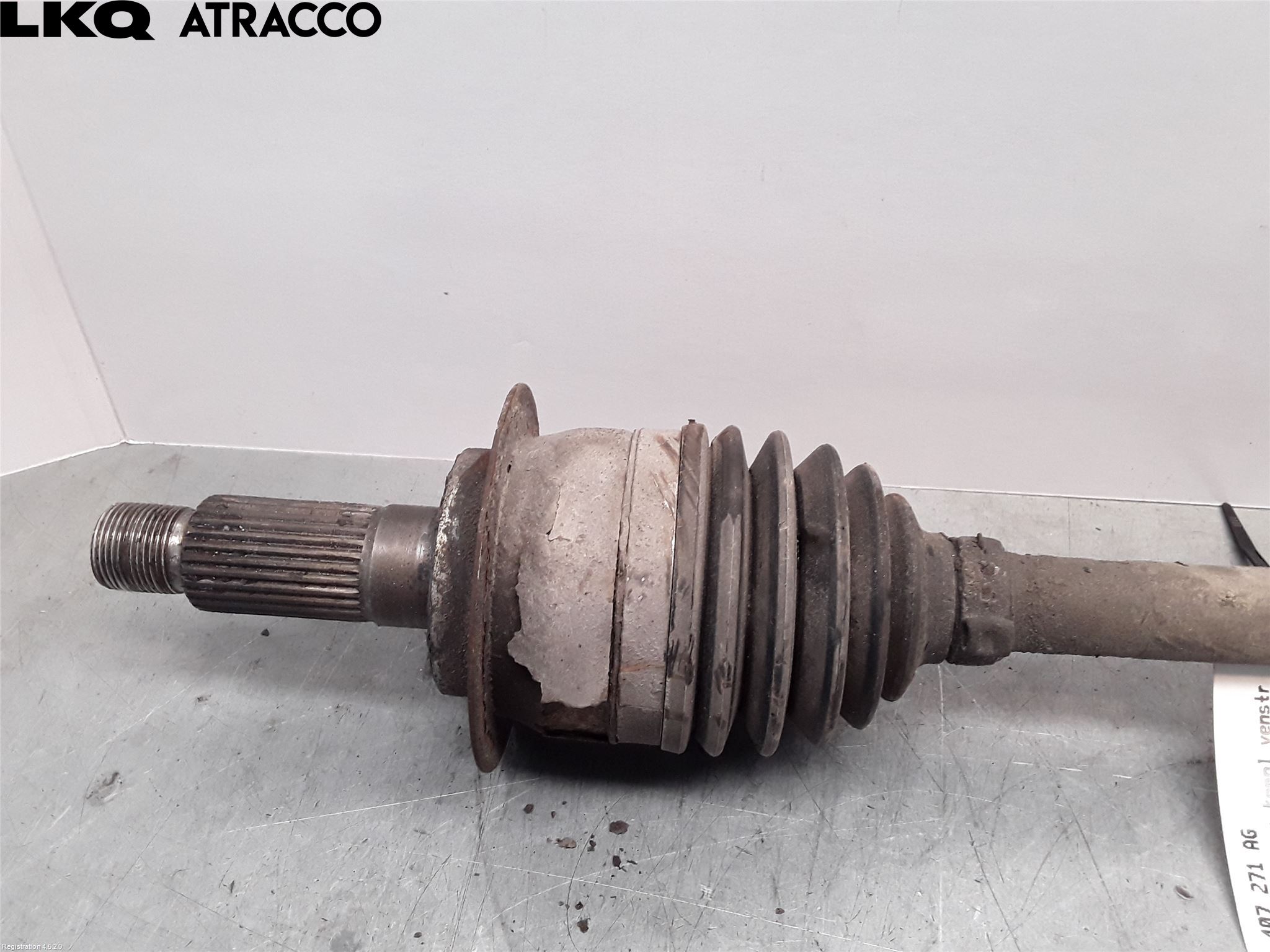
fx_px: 1027
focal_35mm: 28
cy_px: 476
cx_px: 635
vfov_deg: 49.7
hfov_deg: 63.4
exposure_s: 1/100
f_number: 1.9
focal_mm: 2.91
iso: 100
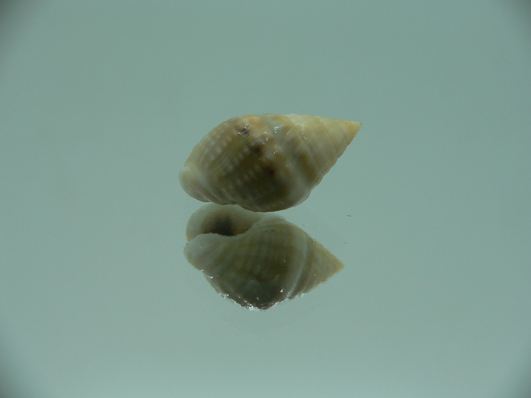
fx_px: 537
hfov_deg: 52.6
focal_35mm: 35
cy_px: 199
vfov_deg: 40.7
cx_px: 266
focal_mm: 4.6
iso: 80
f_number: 2.8
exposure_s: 1/80
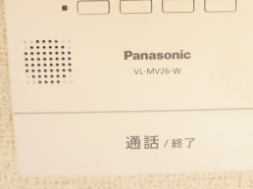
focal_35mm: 82
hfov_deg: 23.8
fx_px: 599
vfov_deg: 17.4
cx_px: 148
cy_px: -18
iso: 100
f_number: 2.8
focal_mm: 5.5
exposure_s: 1/50
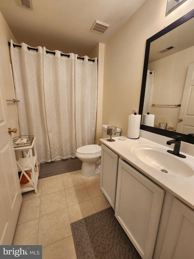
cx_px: 97
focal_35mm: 13
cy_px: 130
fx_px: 97
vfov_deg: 106.2
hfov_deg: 89.9
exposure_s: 1/60
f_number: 2.2
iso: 200
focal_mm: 2.2
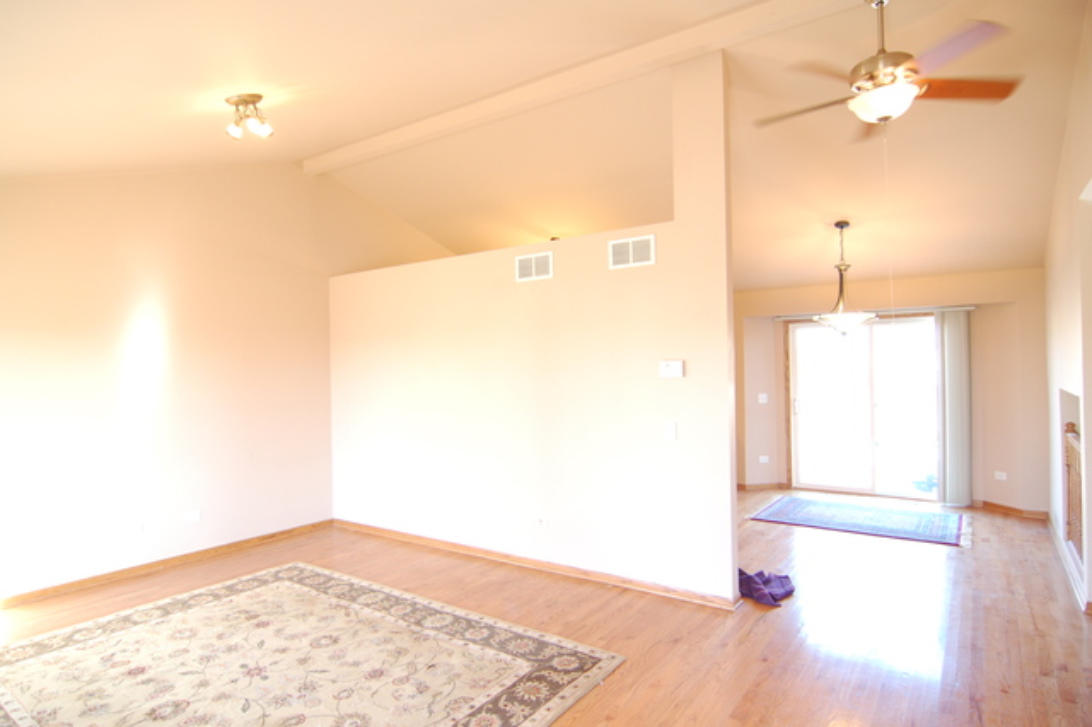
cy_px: 364
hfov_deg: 85.5
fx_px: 591
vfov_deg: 63.2
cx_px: 546
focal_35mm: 20
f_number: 4
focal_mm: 13
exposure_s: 1/30
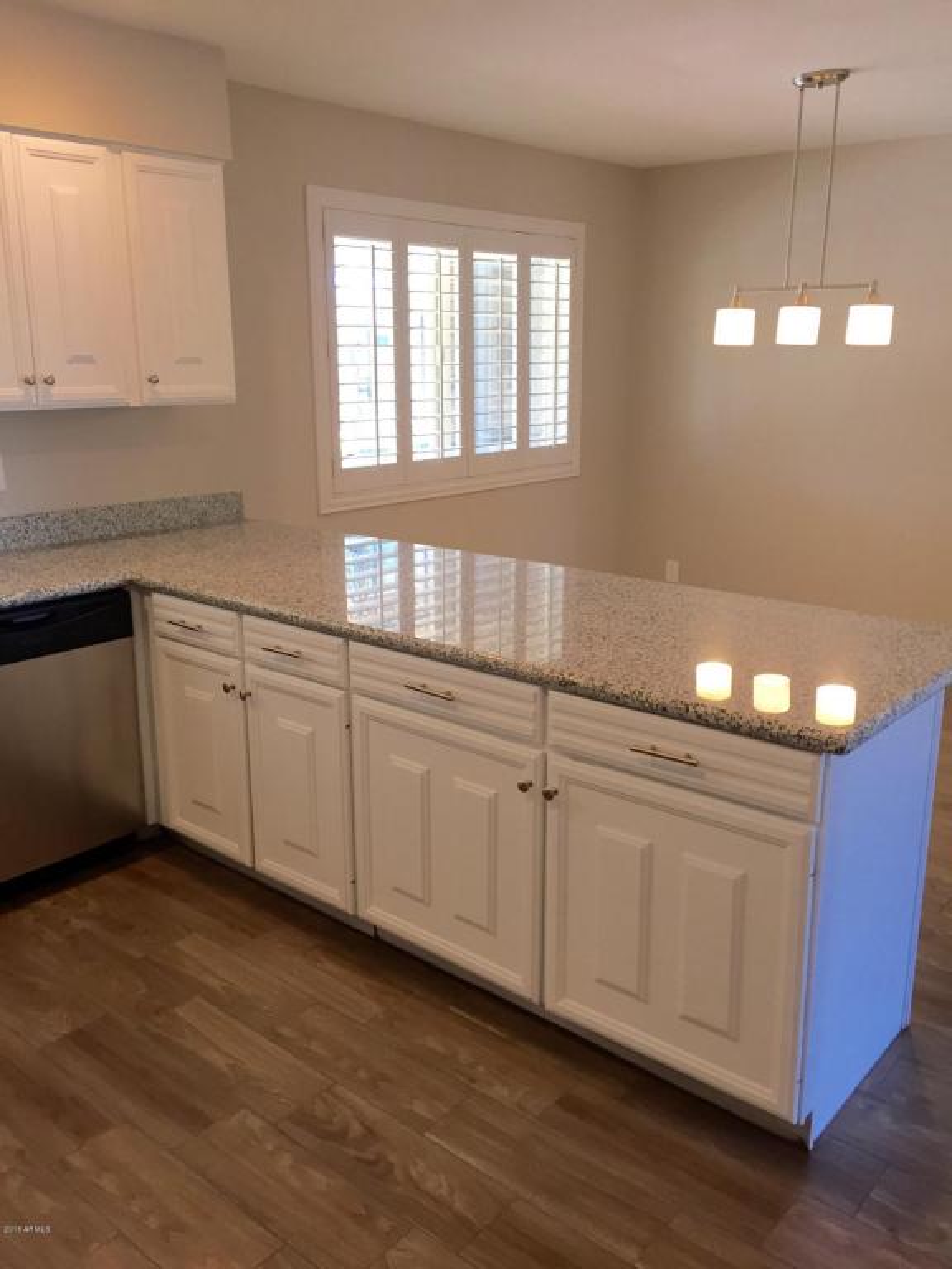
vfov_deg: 61.7
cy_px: 634
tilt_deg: -13.1
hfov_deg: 48.2
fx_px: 1063
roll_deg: -0.4
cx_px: 476
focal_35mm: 29
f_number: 2.2
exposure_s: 1/30
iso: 40
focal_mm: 4.15
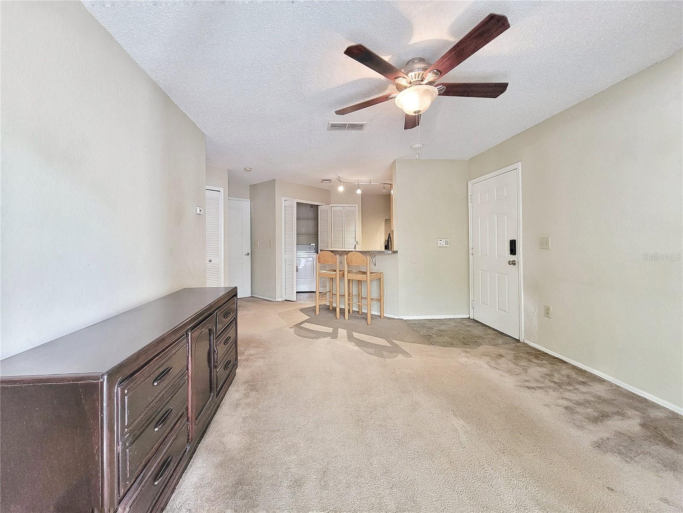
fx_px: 256
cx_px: 342
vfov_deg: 89.9
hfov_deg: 106.2
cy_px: 256
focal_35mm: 13
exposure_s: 1/30
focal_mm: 2.2
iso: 400
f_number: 2.2
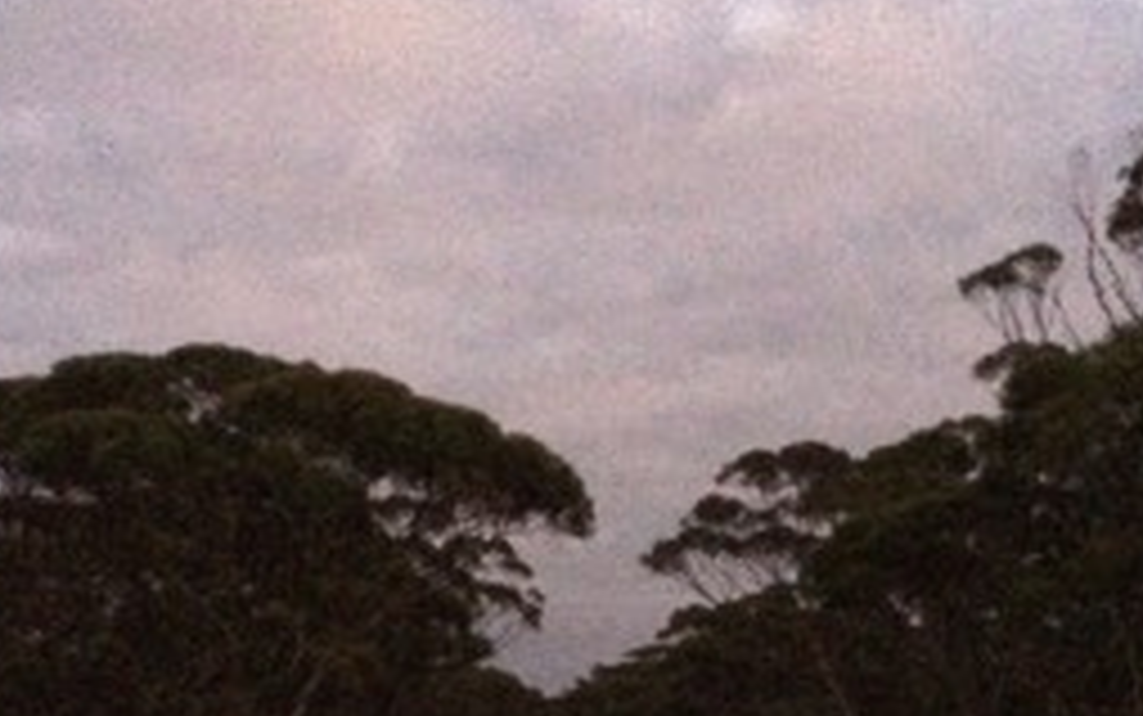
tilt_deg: -0.2
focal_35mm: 63
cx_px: 598
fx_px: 1963
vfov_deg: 20.0
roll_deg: +2.8
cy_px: 711
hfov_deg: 32.5
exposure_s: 1/15
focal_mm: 4.15
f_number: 2.2
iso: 2000
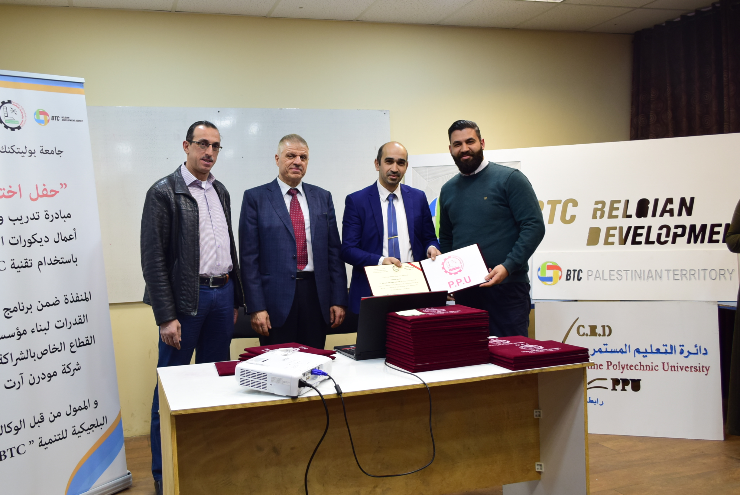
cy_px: 240
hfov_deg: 57.1
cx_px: 333
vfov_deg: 40.0
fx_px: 679
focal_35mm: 33
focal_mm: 18
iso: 400
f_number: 3.5
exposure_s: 1/40
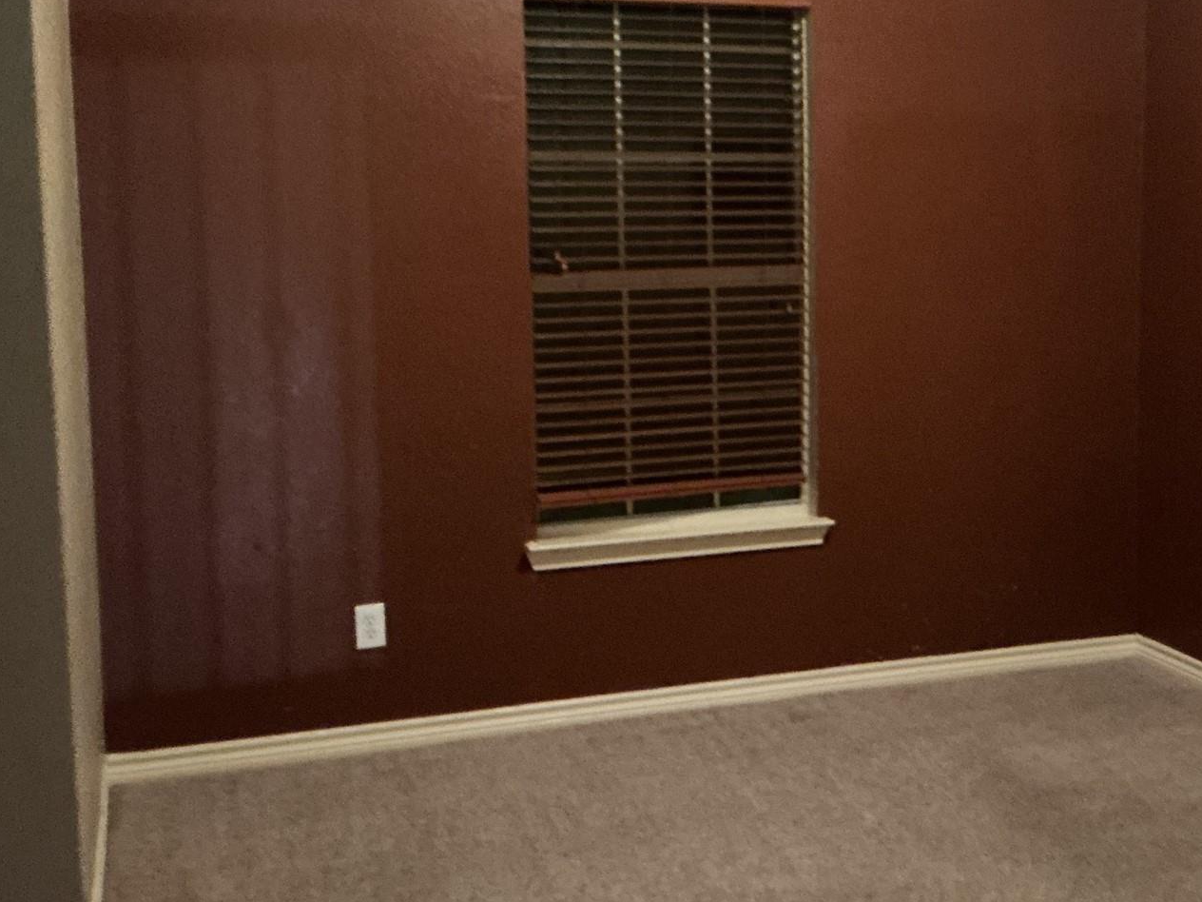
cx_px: 785
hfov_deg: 40.0
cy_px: 355
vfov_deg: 30.8
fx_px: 1632
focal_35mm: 47
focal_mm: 3
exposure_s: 1/17
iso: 500
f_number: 1.8
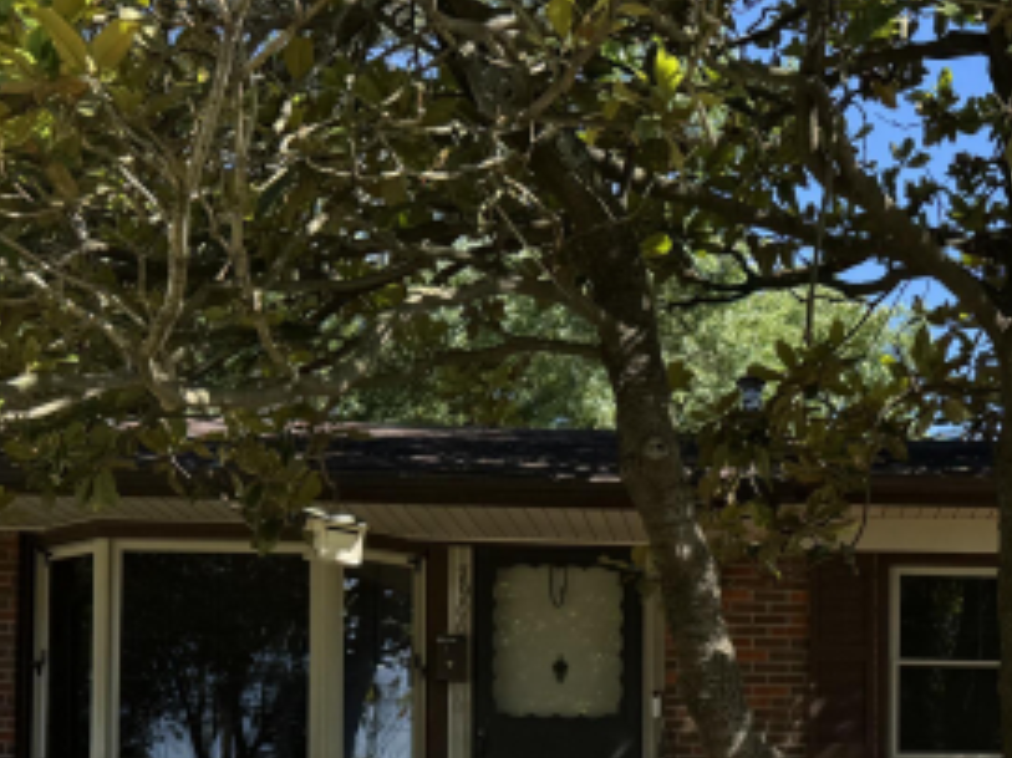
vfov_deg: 23.0
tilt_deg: +3.9
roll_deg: -0.8
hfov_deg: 31.7
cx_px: 831
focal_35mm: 59
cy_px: 874
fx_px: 1724
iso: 80
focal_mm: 6.76
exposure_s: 1/1524
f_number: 1.78
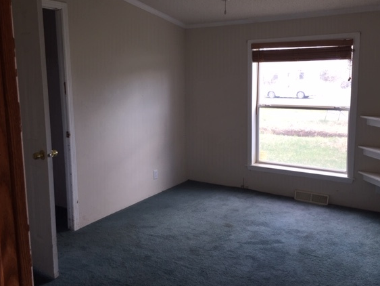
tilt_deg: -7.6
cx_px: 205
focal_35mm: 33
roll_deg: +1.4
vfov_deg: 42.9
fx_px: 362
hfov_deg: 55.3
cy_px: 127
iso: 40
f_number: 2.2
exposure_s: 1/60
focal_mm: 4.15
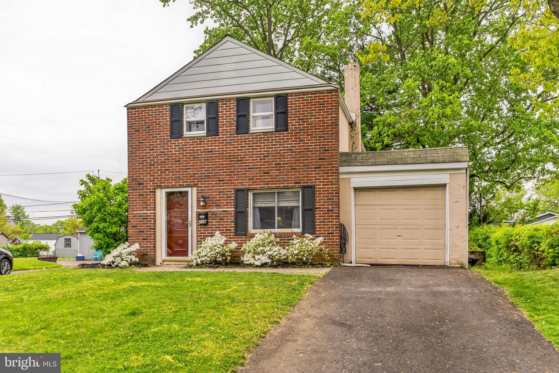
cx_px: 280
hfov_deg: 59.5
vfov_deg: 41.7
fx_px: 489
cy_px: 186
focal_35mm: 32
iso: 200
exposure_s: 1/160
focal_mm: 31.5
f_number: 8
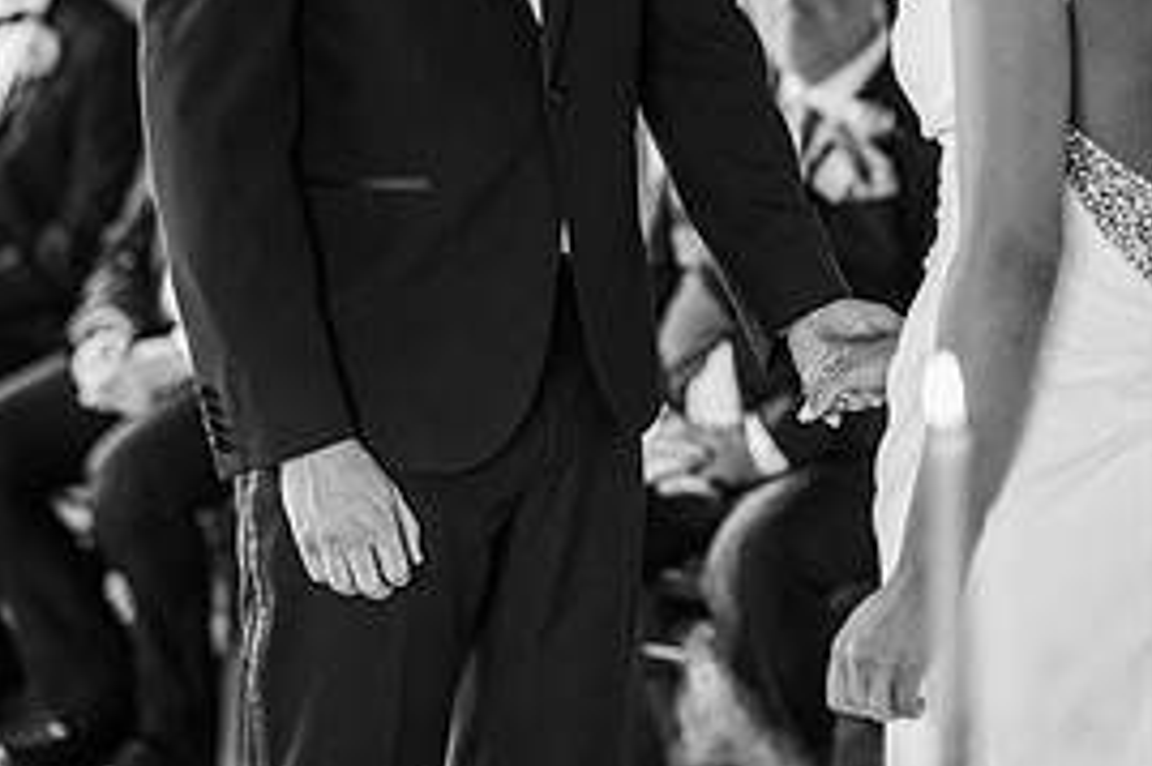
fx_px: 4541
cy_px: 17
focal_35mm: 142
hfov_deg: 14.5
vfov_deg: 9.6
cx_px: 602
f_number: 2.2
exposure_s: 1/200
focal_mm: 85
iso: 800
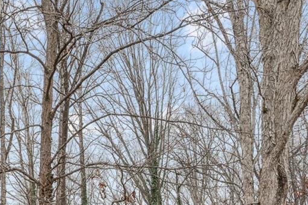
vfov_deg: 17.5
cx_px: -38
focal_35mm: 66
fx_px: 561
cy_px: 348
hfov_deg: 27.8
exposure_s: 1/13
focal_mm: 16.4
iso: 100
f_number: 11
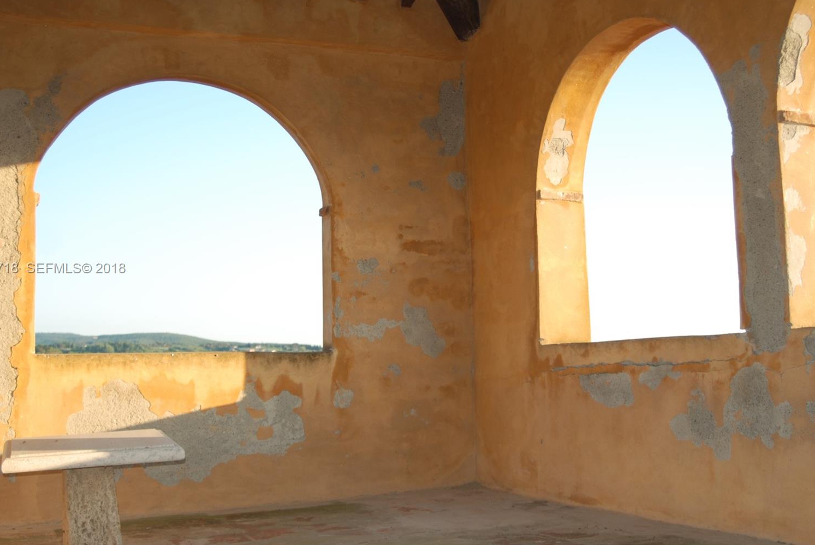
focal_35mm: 45
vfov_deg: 29.9
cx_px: 390
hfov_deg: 43.6
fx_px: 1020
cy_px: 269
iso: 100
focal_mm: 28
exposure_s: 1/200
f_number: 4
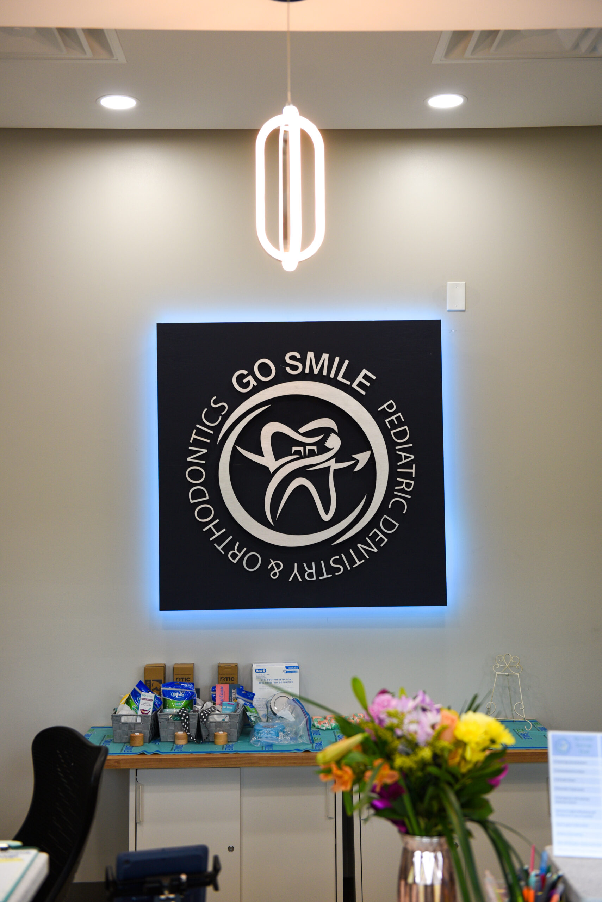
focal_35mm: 48
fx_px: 1203
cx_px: 301
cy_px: 451
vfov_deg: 41.1
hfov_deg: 28.1
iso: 400
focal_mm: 48
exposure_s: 1/160
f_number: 4
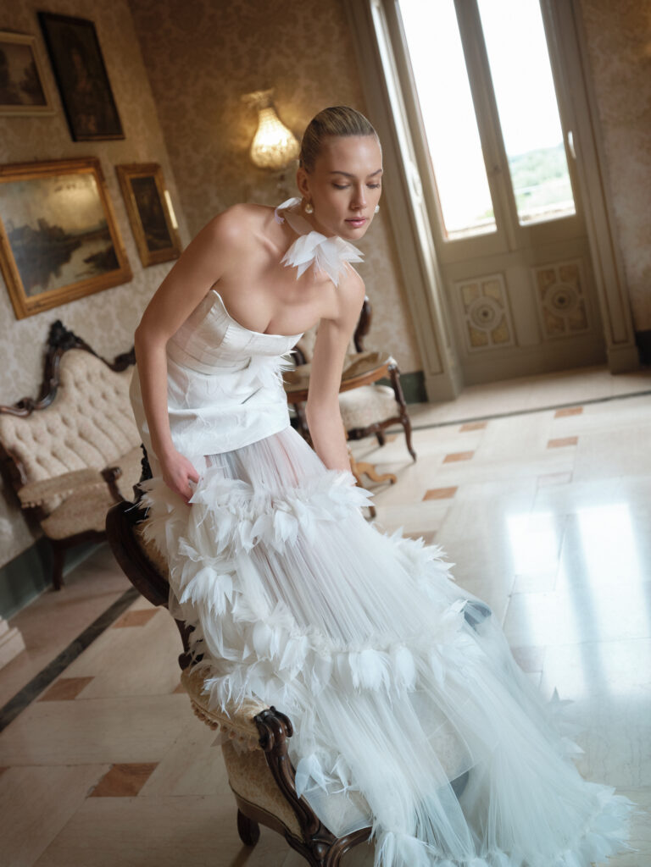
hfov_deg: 38.7
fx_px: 928
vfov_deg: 50.1
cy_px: 434
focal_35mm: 37
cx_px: 326
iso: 1000
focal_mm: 47.3
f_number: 4
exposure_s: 1/125
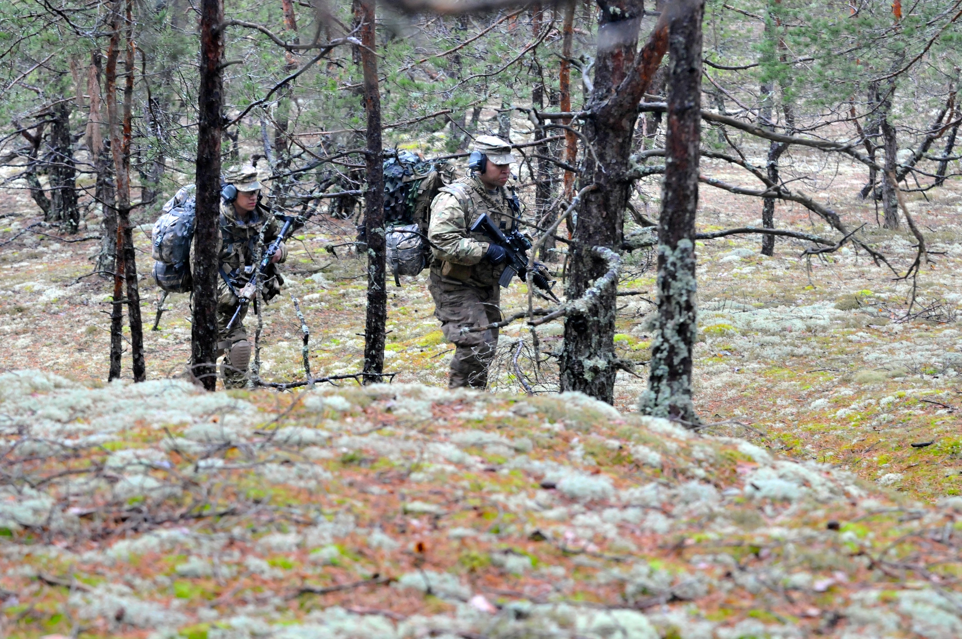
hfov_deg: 18.2
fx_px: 3003
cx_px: 481
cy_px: 320
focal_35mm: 112
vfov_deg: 12.1
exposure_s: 1/125
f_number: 5
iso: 1000
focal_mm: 75
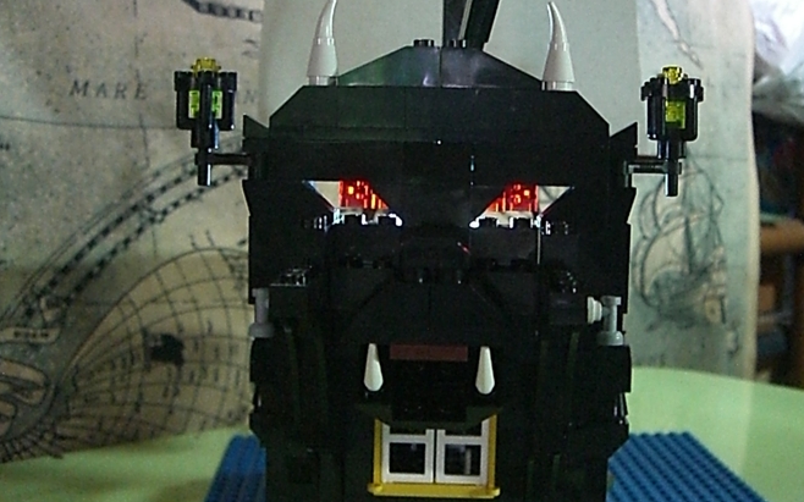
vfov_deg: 26.3
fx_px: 1073
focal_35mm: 49
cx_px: 433
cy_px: 198
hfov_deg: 41.0
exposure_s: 1/15
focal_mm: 6.2
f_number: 2.7
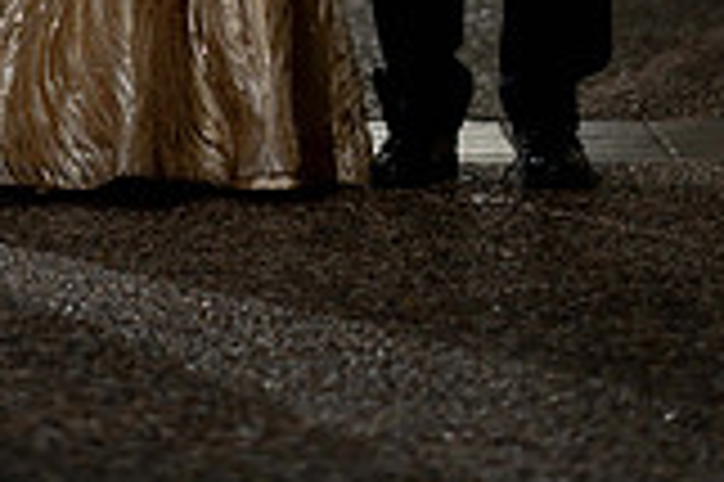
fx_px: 4782
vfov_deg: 5.6
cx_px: 261
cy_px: -491
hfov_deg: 8.7
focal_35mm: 238
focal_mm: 85
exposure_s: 1/1250
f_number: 2.2
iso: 200
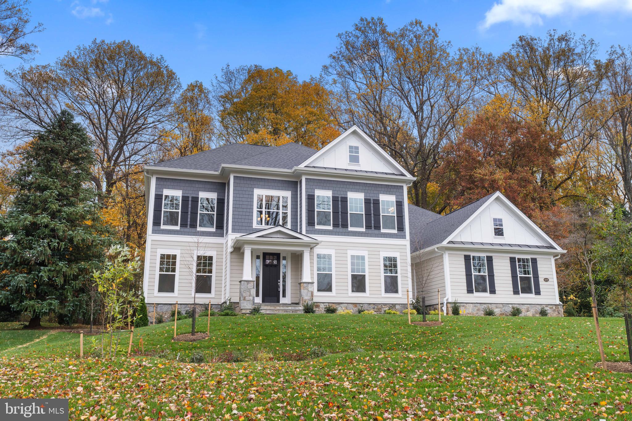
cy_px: 210
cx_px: 316
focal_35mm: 30
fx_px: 527
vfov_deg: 43.6
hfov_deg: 61.9
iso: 160
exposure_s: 1/40
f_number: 8
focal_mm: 30
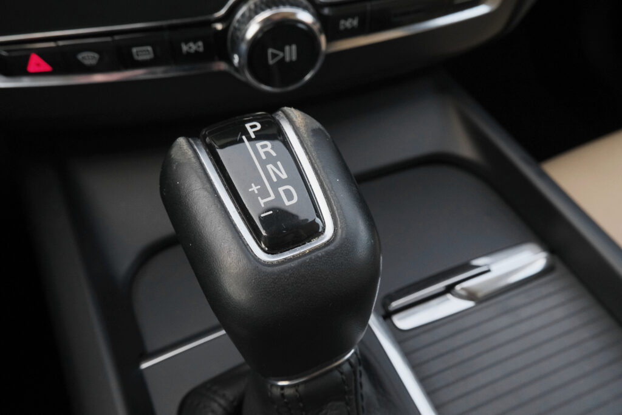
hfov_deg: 63.7
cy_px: 208
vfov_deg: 45.0
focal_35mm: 29
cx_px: 311
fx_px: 501
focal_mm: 19.2
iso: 2000
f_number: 9
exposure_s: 1/160
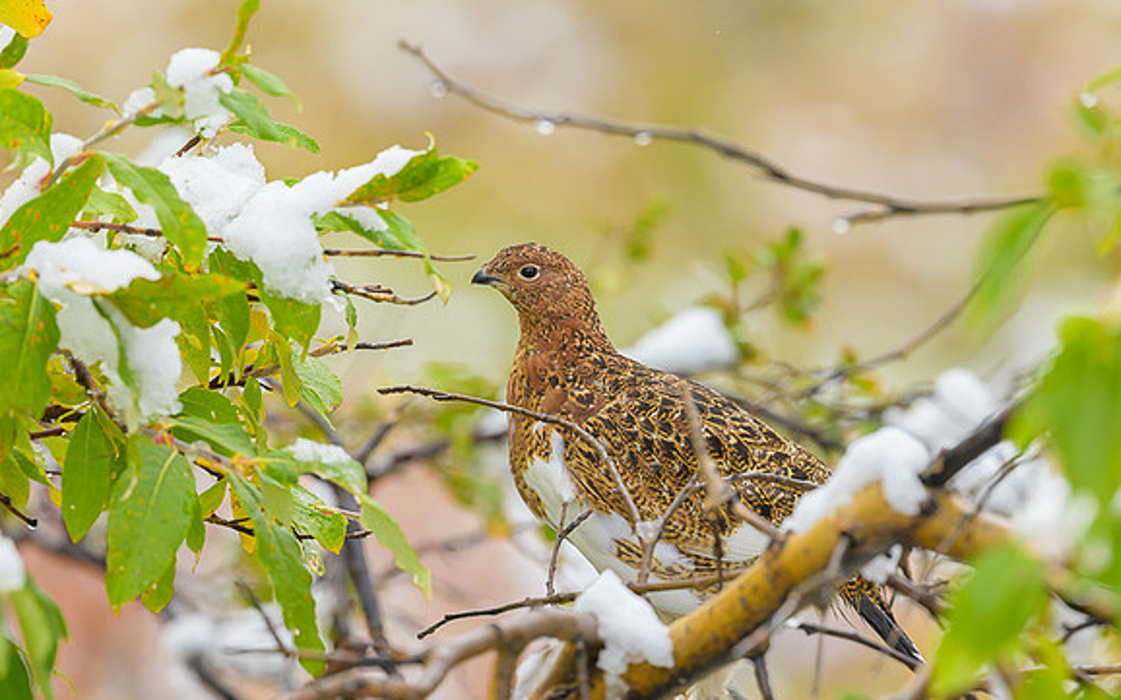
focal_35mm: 552
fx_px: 16861
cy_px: 322
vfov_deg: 2.4
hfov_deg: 3.8
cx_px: 614
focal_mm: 400
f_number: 4
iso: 640
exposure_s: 1/1600
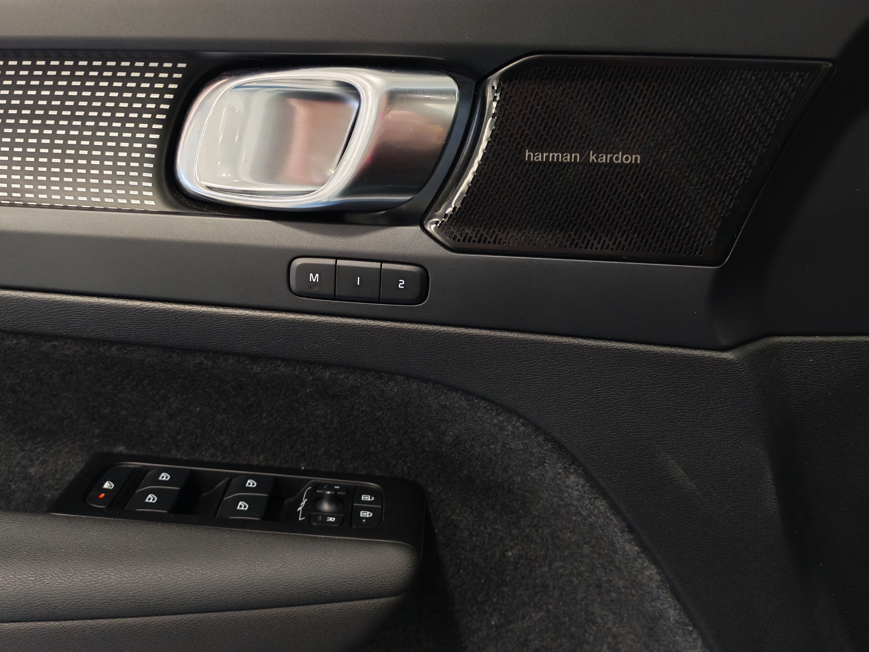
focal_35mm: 31
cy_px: 326
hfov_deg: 58.4
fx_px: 778
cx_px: 434
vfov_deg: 45.4
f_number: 1.9
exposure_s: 1/50
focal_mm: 6.12
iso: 800
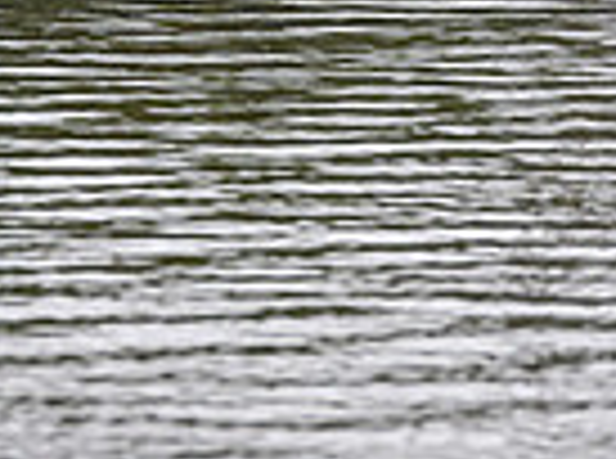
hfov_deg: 1.9
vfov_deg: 1.4
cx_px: 1071
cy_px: -628
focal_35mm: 1057
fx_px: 18760
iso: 500
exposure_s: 1/160
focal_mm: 200
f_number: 5
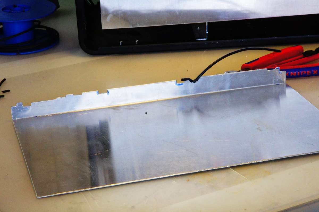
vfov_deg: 12.2
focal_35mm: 112
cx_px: 160
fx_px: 996
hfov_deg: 18.2
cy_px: 106
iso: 1600
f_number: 22
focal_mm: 75
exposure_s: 1/30
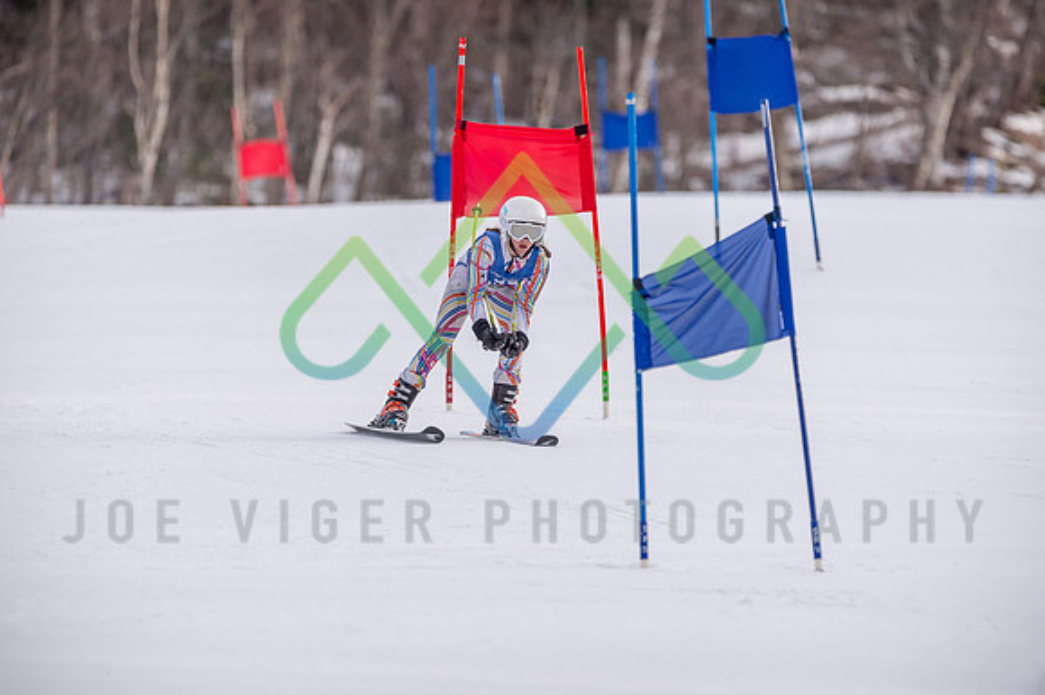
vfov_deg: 2.3
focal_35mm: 600
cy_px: 348
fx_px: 17406
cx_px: 522
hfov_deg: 3.4
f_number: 6.3
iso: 800
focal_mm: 600
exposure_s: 1/2500
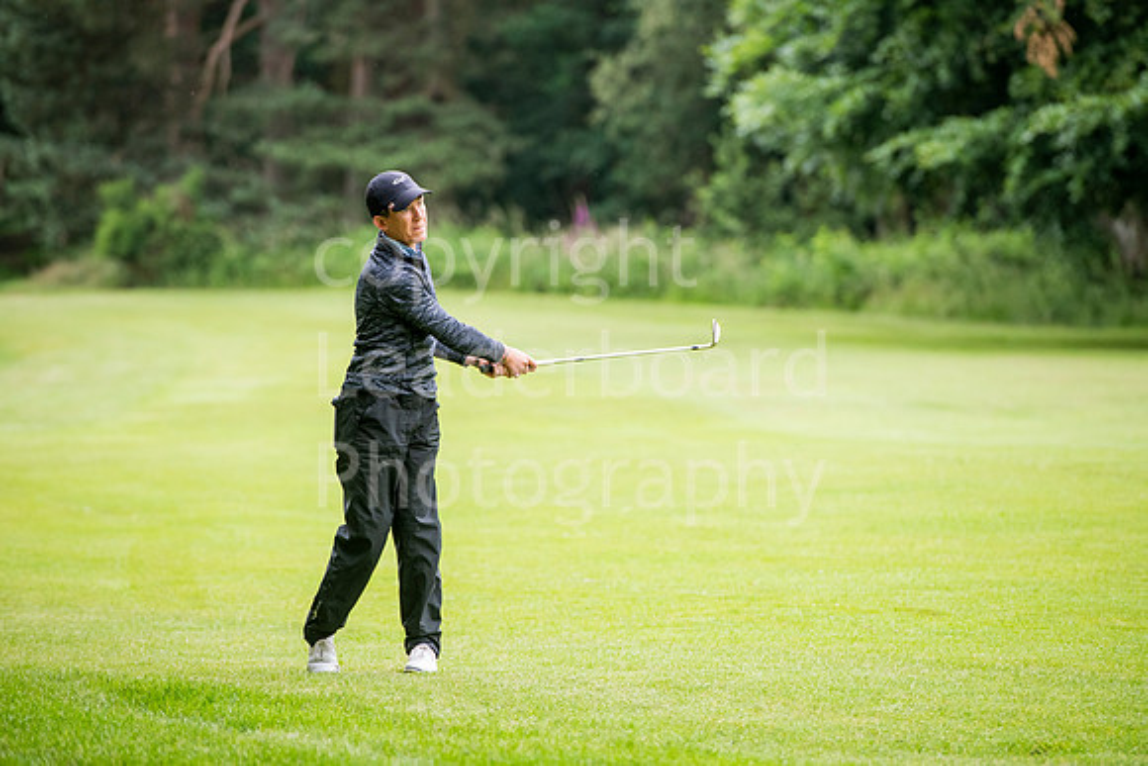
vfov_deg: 6.9
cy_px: 383
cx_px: 574
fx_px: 6379
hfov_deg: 10.3
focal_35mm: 200
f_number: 4
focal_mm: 200
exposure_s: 1/1250
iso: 800
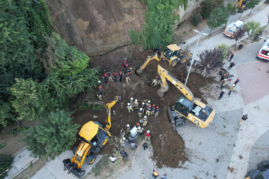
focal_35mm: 22
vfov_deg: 57.2
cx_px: 134
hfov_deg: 78.6
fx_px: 164
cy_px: 90
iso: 100
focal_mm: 8.38
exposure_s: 1/60
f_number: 2.8
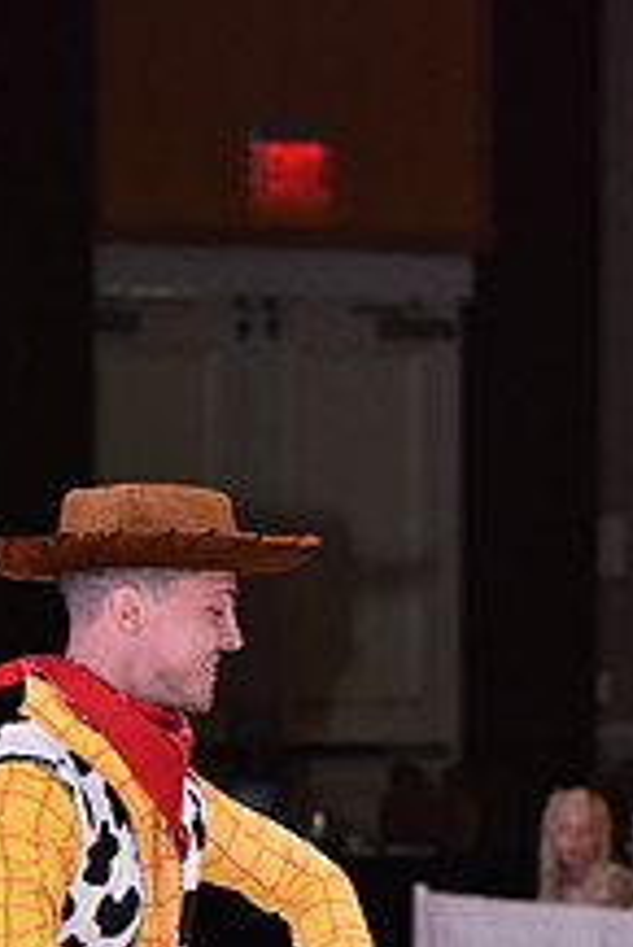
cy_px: 1218
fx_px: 8795
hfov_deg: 4.1
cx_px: 469
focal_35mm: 334
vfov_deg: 6.1
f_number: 6.3
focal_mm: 125
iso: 1600
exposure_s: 1/250
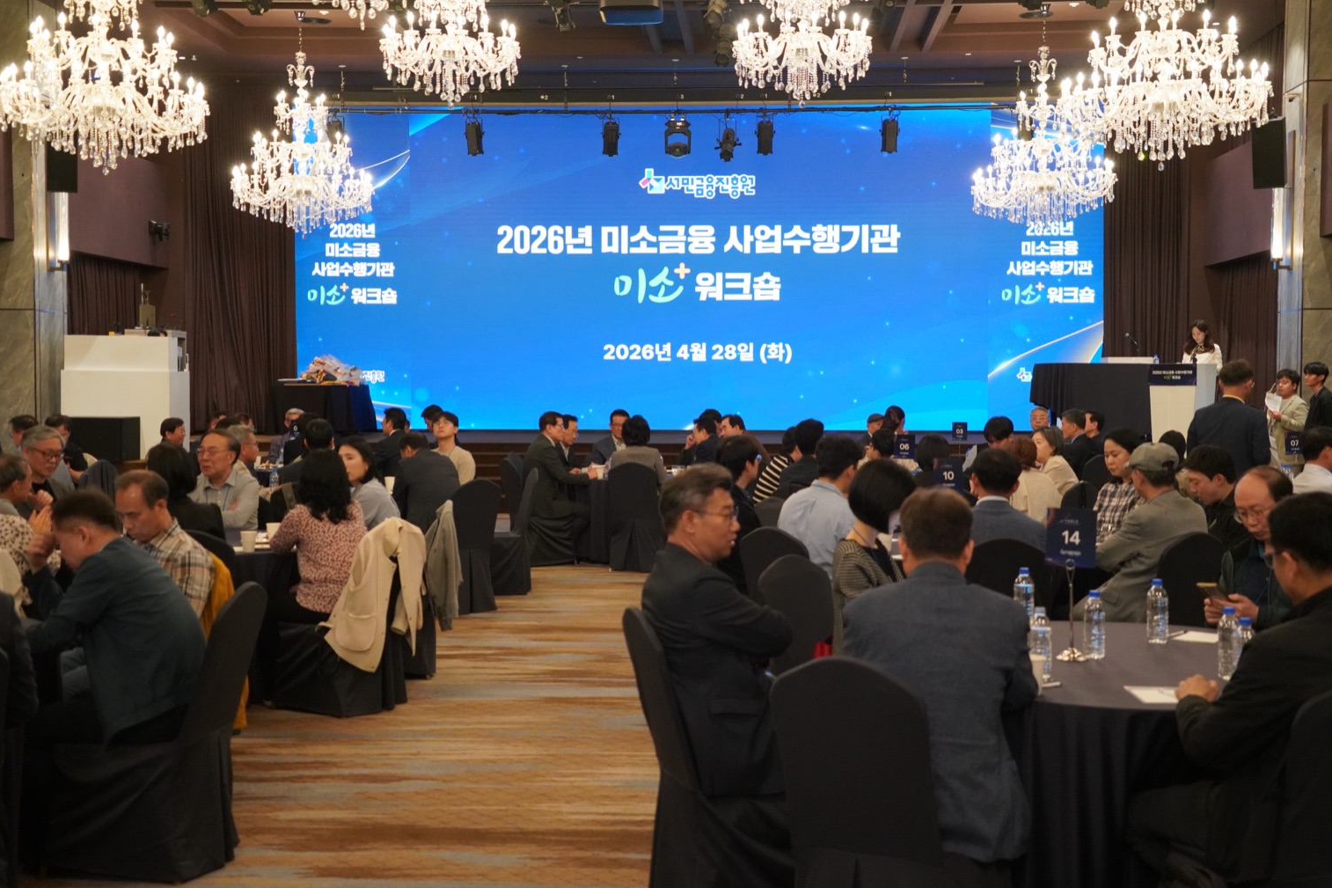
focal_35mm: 37
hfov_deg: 51.9
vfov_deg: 35.9
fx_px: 1369
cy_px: 427
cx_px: 699
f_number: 4.5
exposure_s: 1/160
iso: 6400
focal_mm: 35
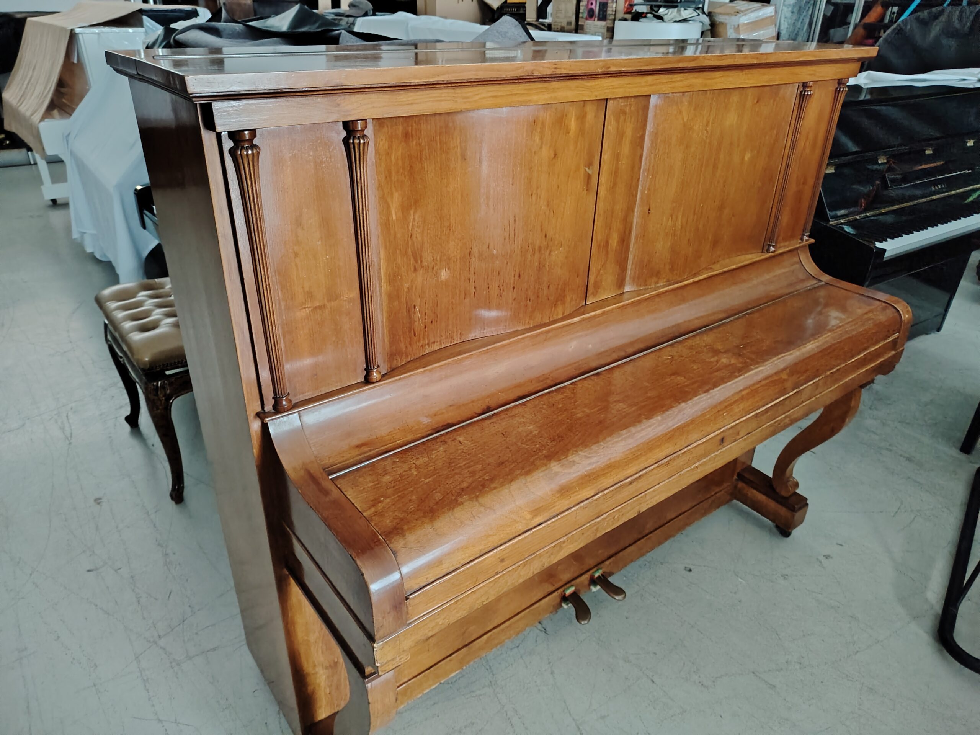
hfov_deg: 71.6
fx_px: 679
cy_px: 368
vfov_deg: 56.8
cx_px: 490
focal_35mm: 24
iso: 6848
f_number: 1.75
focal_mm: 5.25
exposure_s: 1/50
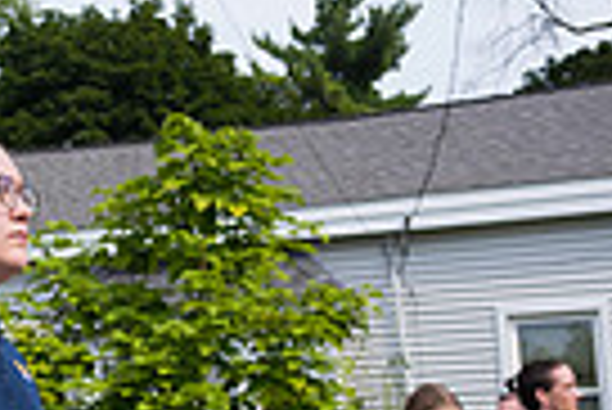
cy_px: 101
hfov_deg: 17.6
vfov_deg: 13.4
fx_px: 1736
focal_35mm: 102
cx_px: -342
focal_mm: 24
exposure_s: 1/500
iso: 320
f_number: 6.3
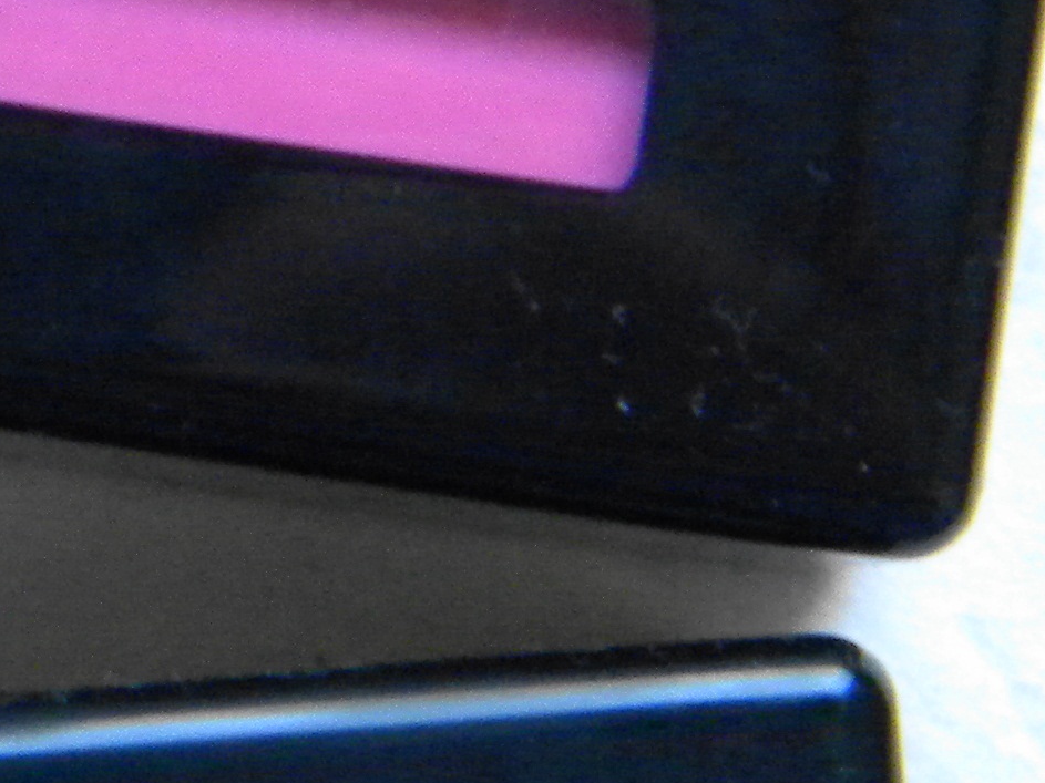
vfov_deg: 4.6
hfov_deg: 6.1
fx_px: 9689
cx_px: -551
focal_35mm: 321
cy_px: 490
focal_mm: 15.1
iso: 400
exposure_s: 1/11
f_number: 4.5
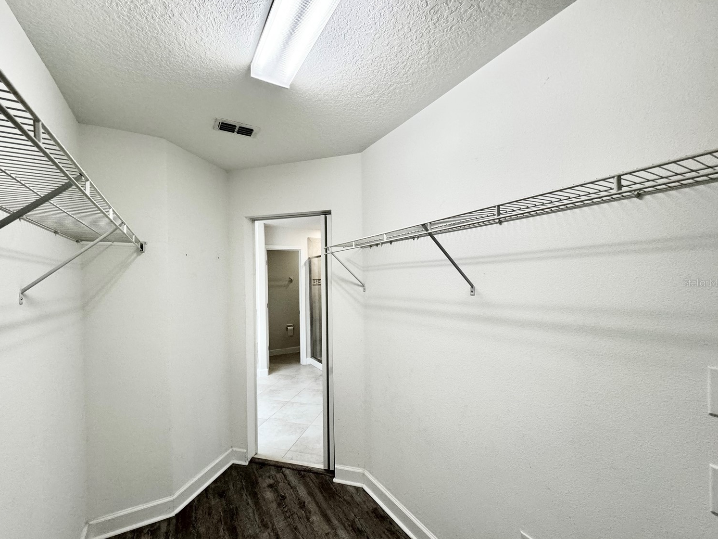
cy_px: 282
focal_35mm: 15
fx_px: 311
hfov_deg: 98.1
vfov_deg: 81.7
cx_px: 344
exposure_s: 1/120
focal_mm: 2.22
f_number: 2.2
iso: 200
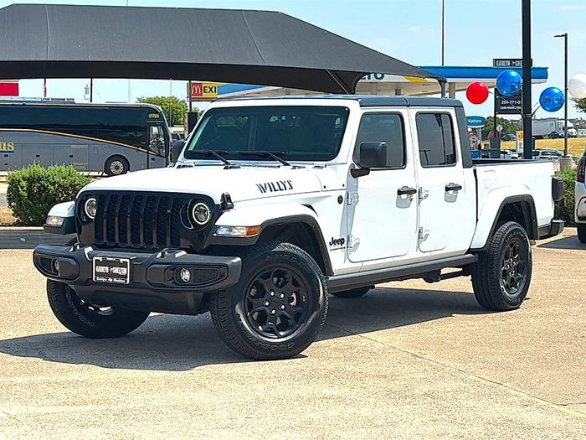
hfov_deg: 30.3
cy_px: 220
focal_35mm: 64
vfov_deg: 22.9
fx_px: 1083
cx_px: 293
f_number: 1.78
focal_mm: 6.86
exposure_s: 1/6289
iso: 80
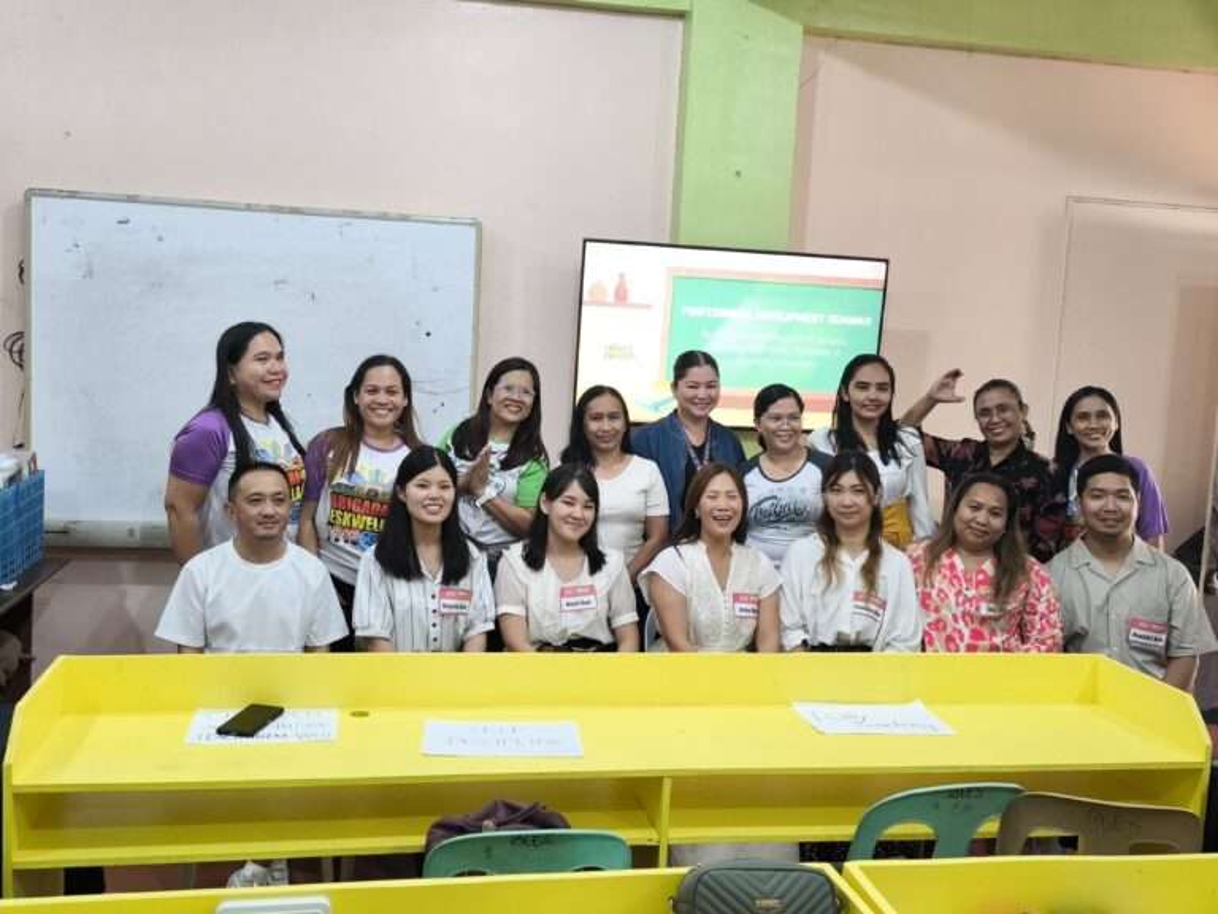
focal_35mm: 33
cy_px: 457
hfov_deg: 55.4
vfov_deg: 42.9
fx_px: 1161
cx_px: 609
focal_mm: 6.92
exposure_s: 1/60
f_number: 1.9
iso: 200
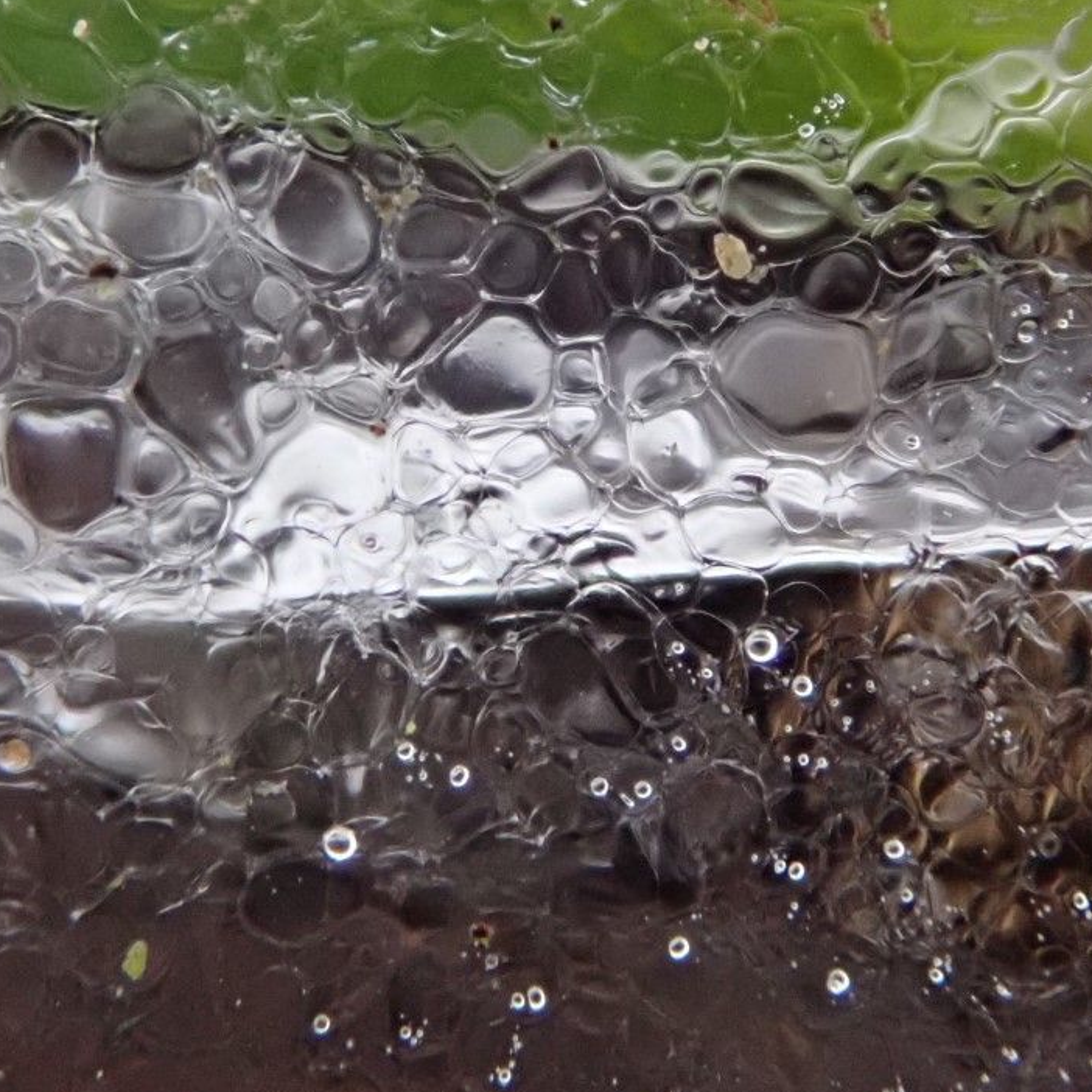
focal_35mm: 78
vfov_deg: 22.0
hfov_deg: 22.2
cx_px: 565
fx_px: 2784
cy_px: 313
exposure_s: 1/20
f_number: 4
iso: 1600
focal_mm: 7.86
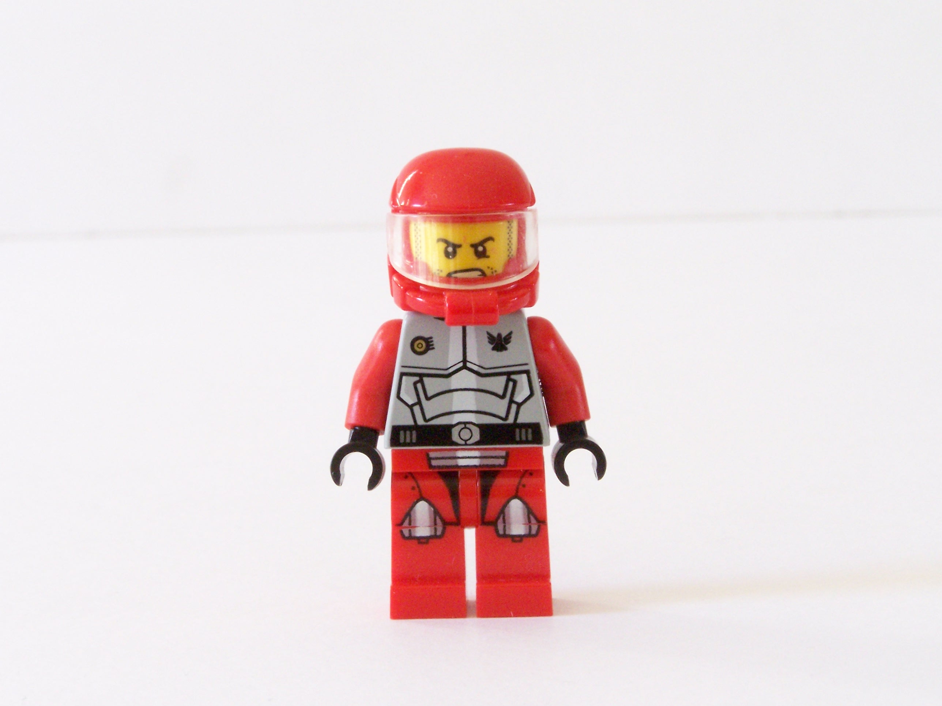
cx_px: 471
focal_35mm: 94
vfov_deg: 15.7
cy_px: 353
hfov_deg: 20.9
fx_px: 2558
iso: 400
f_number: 8
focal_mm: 15.6
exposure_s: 1/15
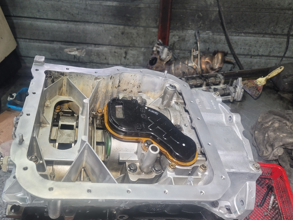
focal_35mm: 29
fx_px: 245
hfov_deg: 61.4
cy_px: 105
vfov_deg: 48.2
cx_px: 127
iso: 250
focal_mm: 7
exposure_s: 1/59
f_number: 1.8
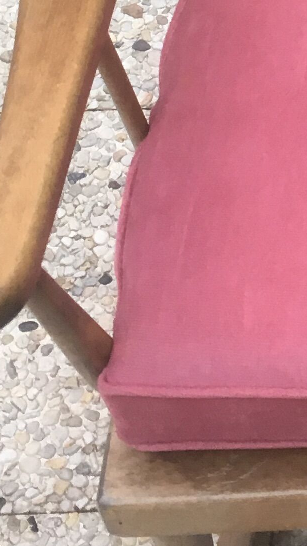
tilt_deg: -53.1
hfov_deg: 9.6
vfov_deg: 17.4
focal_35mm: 117
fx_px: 1694
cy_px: -112
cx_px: 619
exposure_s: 1/33
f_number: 2.2
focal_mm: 4.15
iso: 32
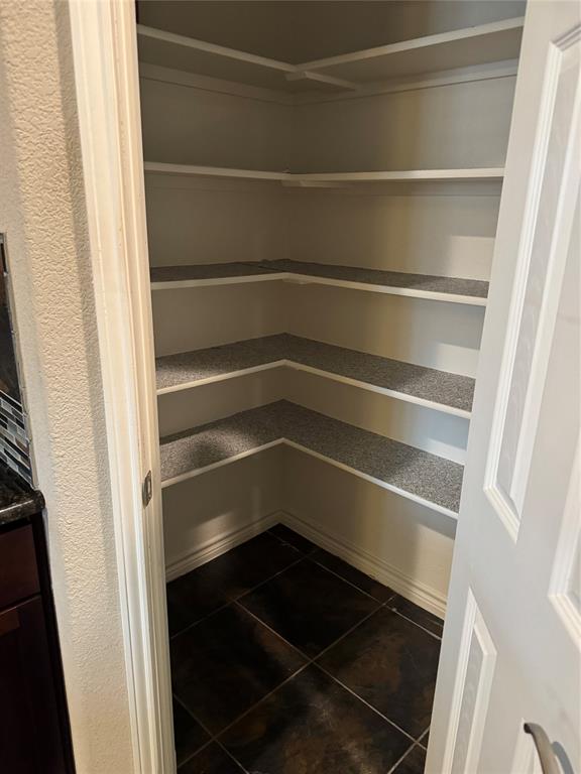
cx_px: 290
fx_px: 537
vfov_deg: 71.6
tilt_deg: -18.3
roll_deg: -1.8
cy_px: 387
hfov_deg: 56.8
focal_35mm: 24
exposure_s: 1/40
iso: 640
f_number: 1.78
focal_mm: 6.76
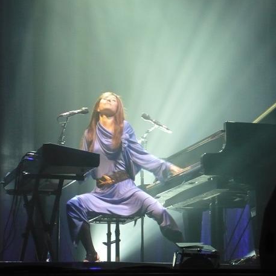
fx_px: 1128
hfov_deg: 14.0
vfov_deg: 14.0
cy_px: 137
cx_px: 137
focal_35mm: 125
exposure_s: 1/6
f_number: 5
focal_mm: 17.4
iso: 400
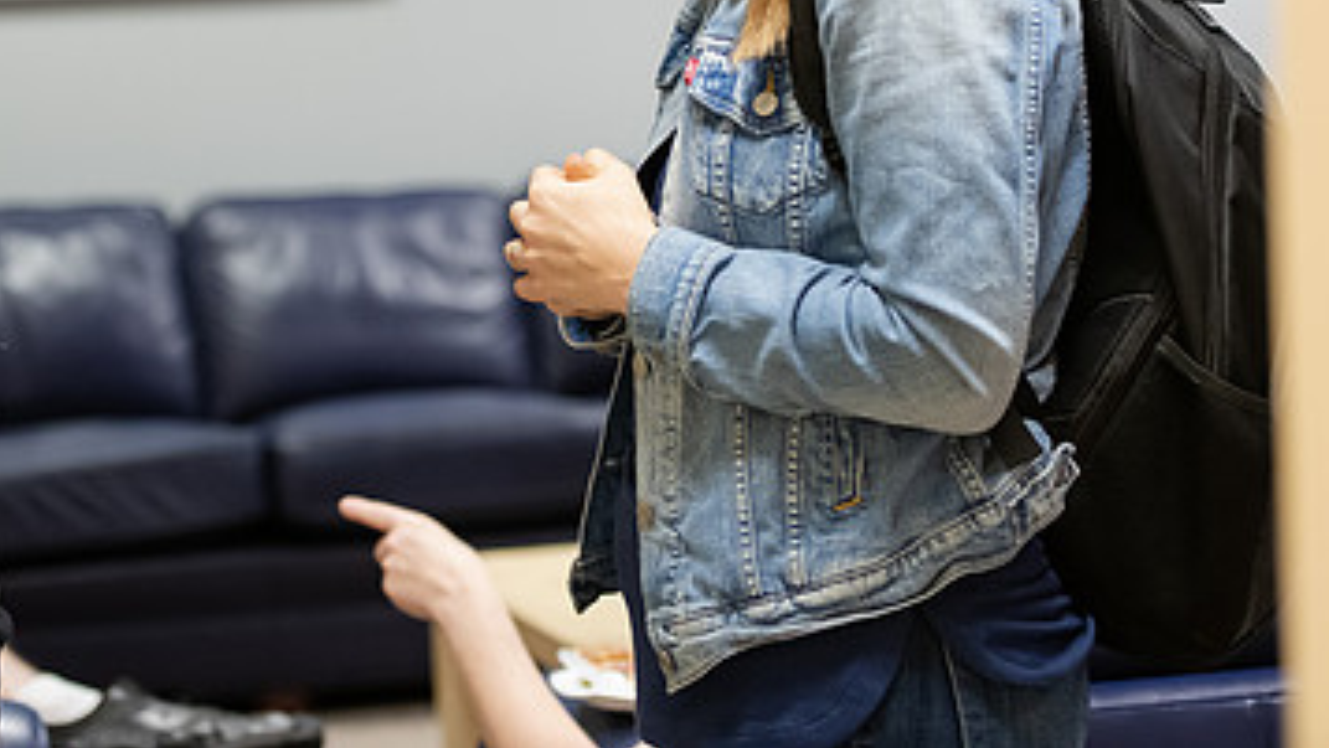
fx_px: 4194
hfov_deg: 18.0
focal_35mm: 119
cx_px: 506
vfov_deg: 10.1
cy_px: 32
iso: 2500
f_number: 3.2
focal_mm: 70
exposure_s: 1/200
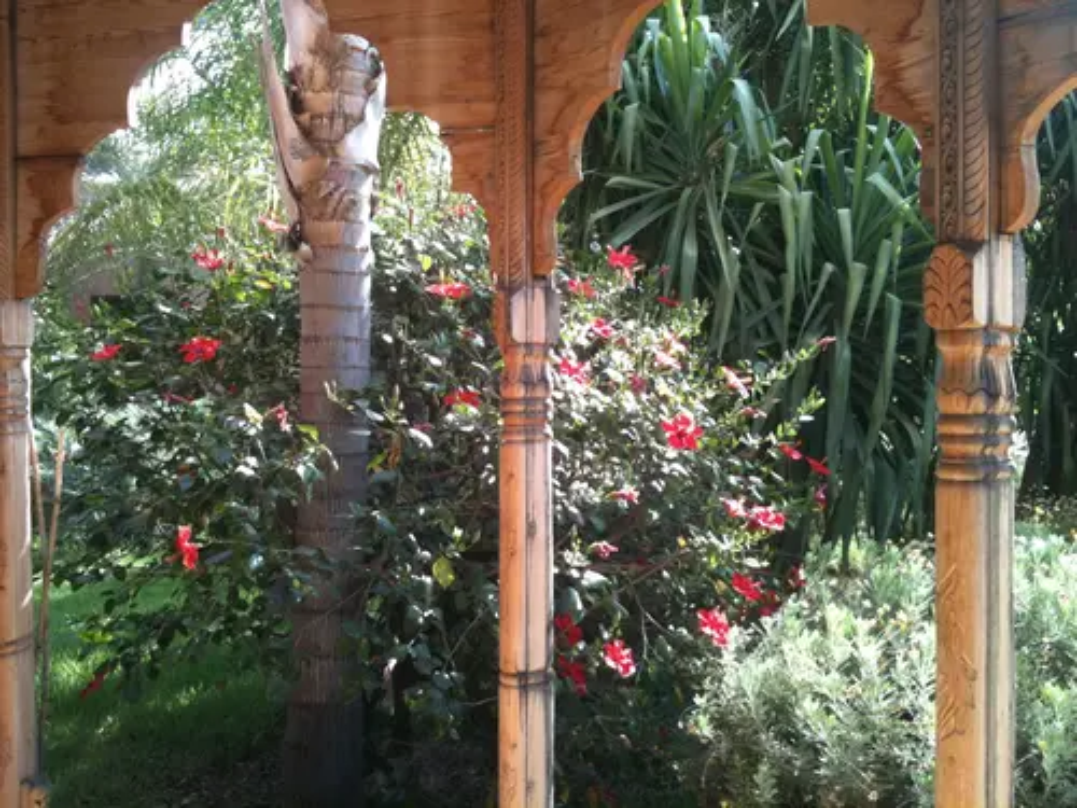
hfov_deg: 52.6
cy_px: 404
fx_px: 1089
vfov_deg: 40.7
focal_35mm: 35
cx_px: 538
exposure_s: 1/120
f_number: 2.8
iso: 64
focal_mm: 3.85
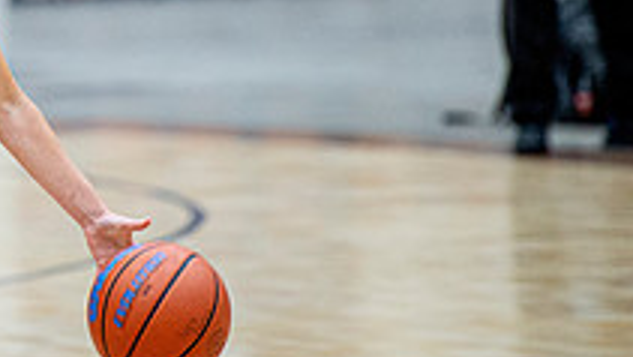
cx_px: -102
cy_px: -54
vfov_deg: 2.1
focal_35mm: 575
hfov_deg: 3.7
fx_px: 9657
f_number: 2.8
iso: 2000
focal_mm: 200
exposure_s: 1/500
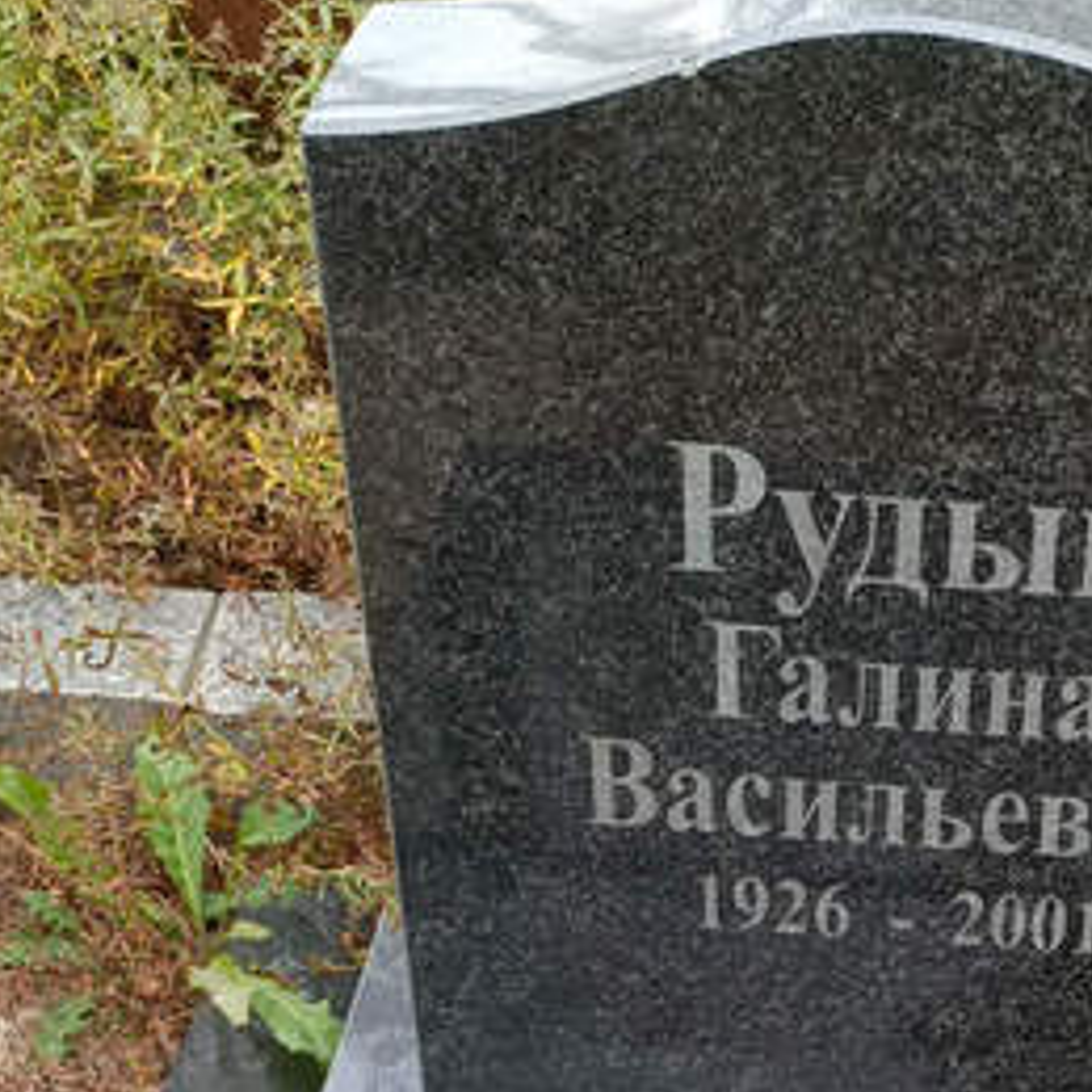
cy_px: 1117
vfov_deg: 24.1
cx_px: 1000
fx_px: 2427
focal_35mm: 68
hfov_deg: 24.6
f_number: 1.69
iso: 230
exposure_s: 1/100
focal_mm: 4.76
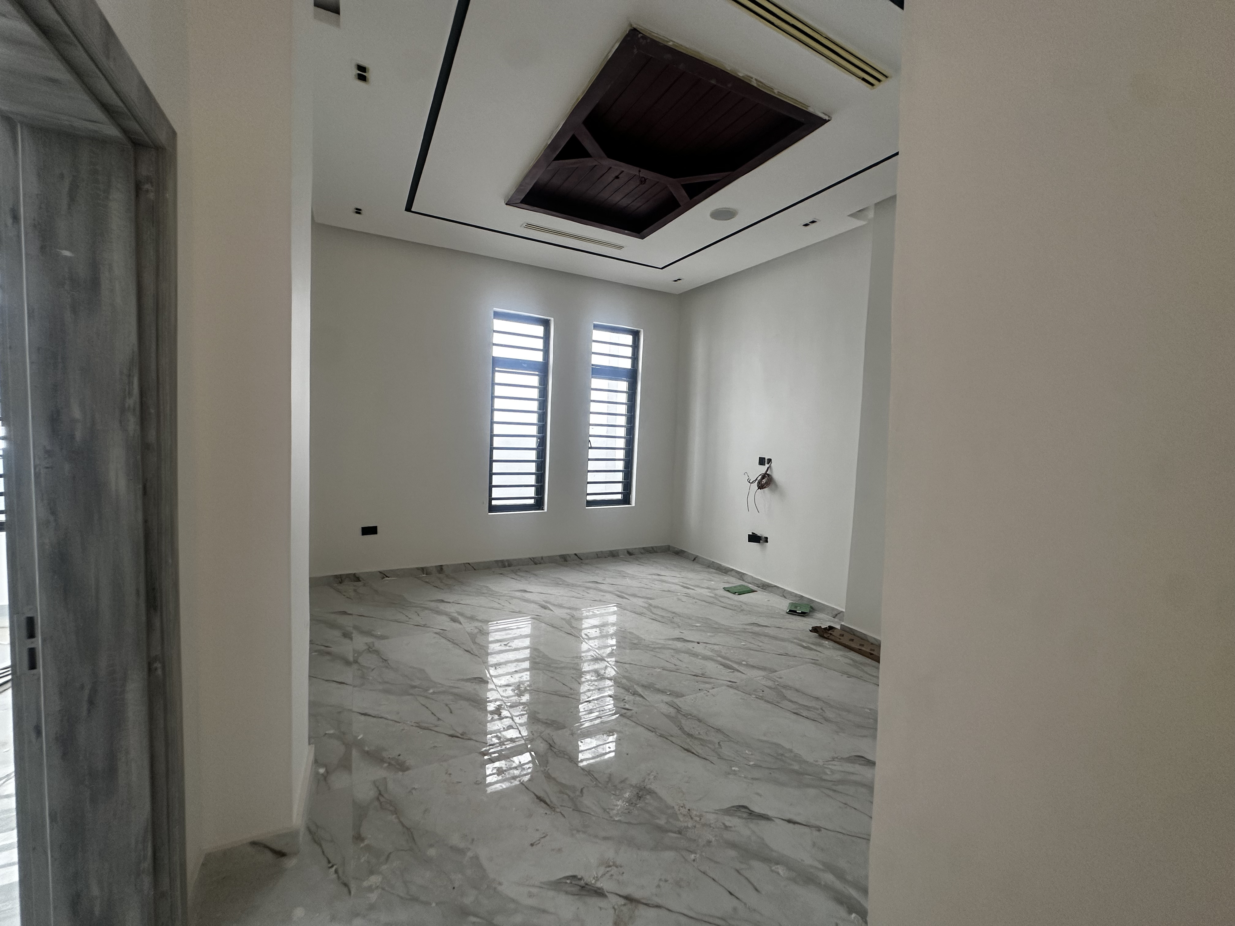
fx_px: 499
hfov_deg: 102.1
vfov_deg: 85.7
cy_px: 463
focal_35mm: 14
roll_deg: -2.9
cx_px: 618
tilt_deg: -2.1
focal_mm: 2.22
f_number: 2.2
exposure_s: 1/99
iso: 125
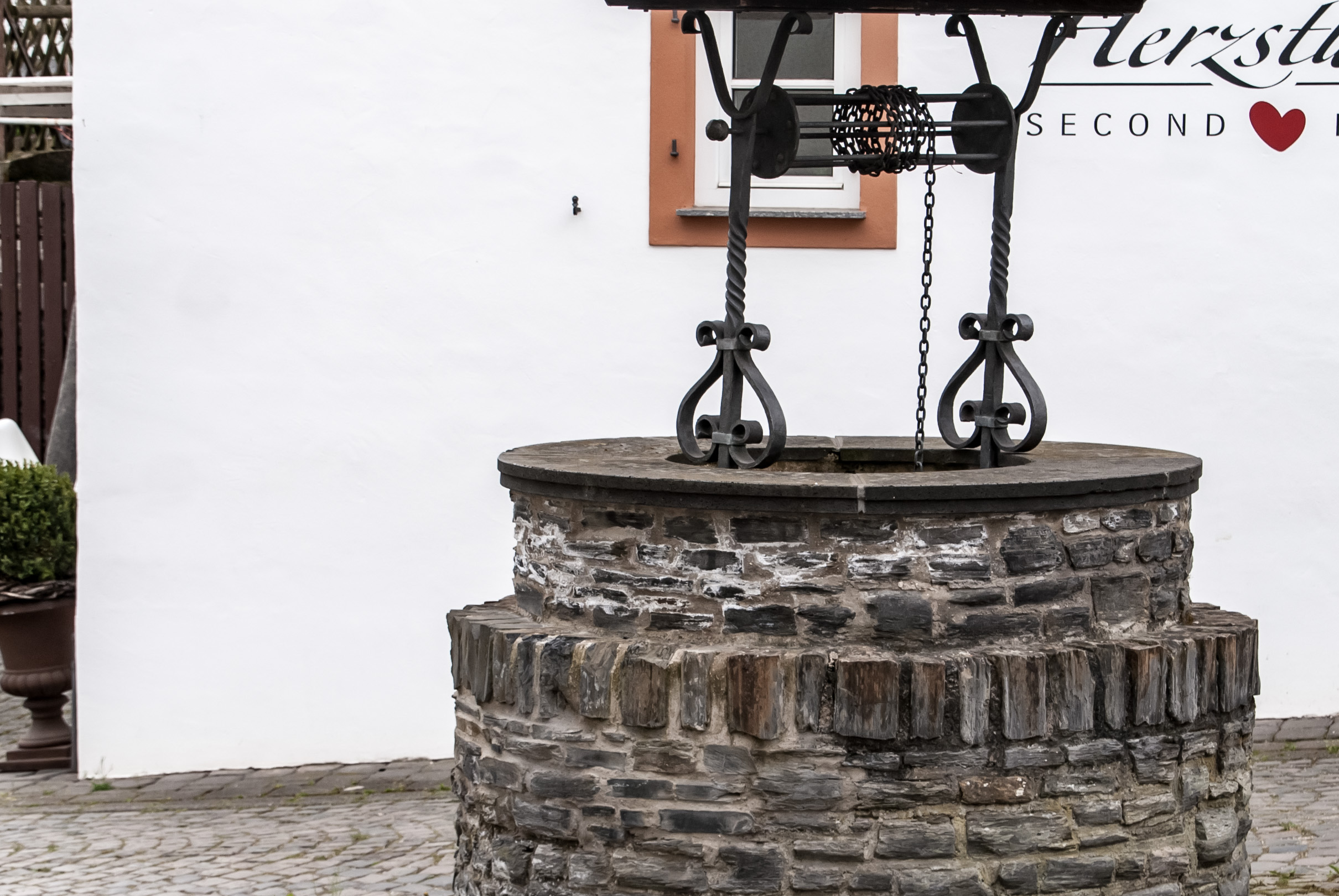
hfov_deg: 17.0
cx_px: 682
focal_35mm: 120
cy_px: 482
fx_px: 4469
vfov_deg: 11.5
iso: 100
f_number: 6.3
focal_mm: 50
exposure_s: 1/125
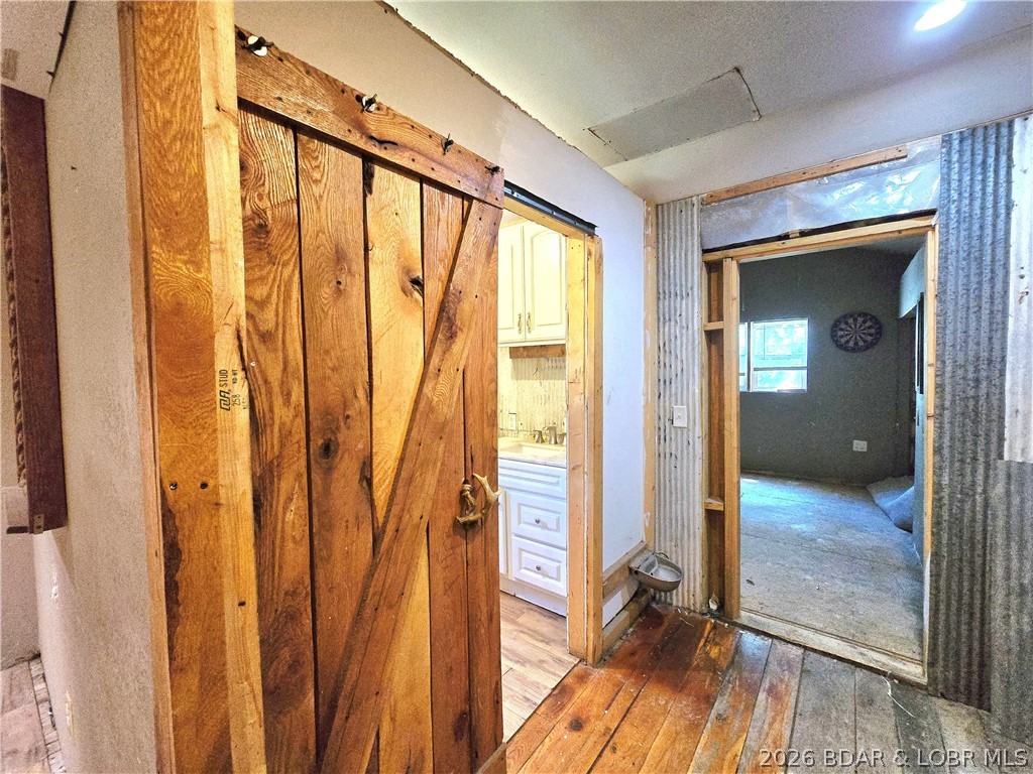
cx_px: 516
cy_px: 387
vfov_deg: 89.9
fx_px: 388
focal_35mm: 13
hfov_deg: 106.2
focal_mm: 2.2
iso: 1000
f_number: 2.2
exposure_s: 1/60.2
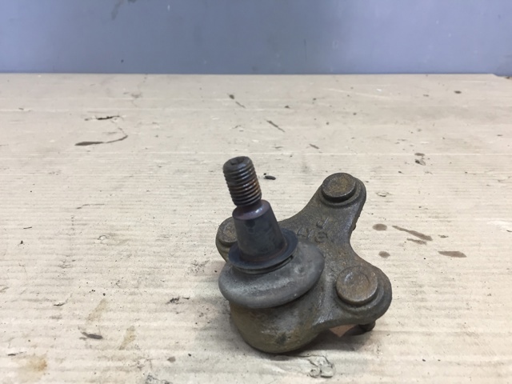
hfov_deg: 61.7
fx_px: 429
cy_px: 192
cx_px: 256
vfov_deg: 48.2
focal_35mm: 29
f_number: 2.2
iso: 80
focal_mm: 4.15
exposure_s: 1/33
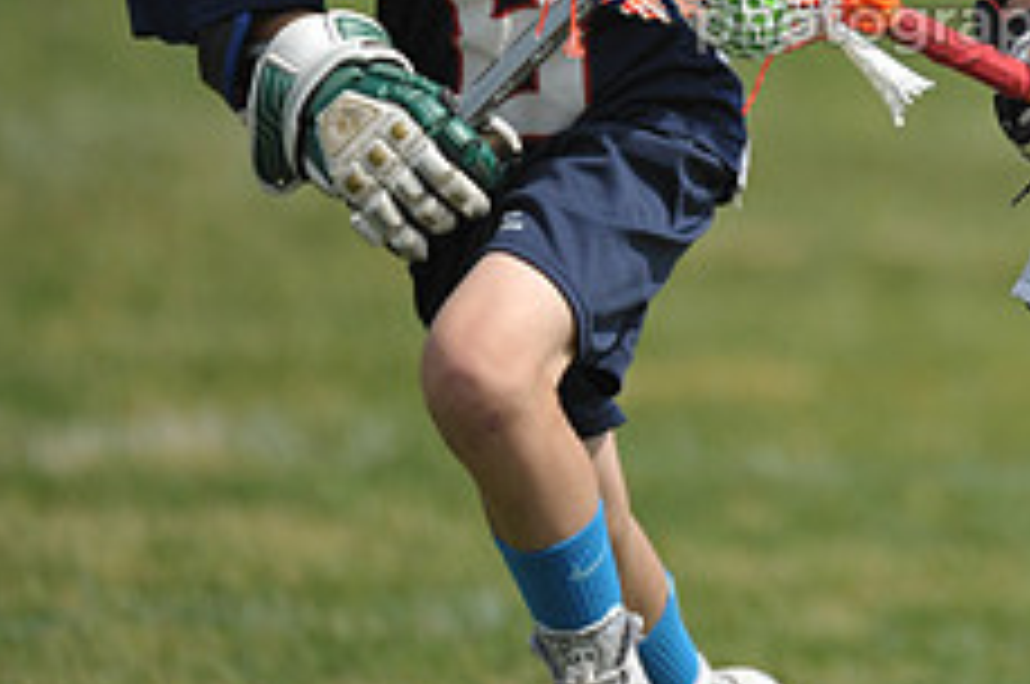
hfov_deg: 2.0
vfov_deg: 1.4
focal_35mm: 1015
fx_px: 28999
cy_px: -144
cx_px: 1151
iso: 640
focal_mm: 400
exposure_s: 1/4000
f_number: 4
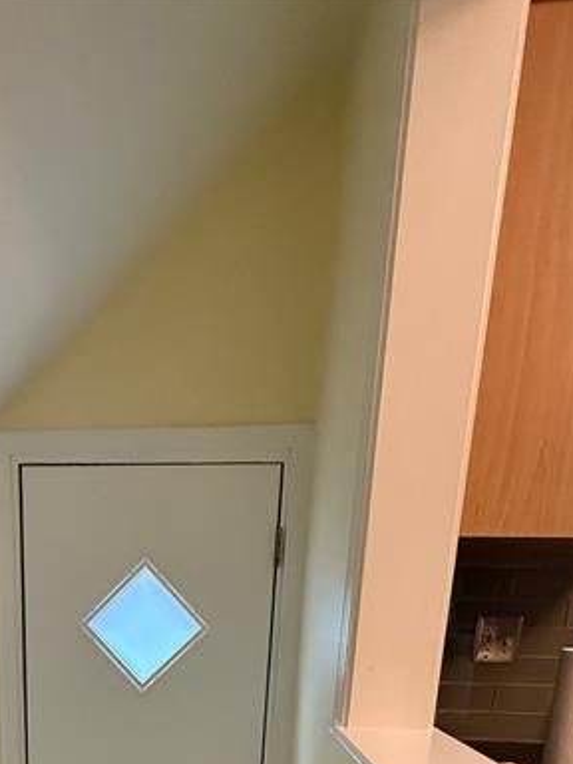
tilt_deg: -13.5
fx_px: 618
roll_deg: -1.6
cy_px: 754
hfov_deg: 47.8
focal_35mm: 28
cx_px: 139
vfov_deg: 51.6
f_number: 2.2
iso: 640
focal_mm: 2.22
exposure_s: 1/60
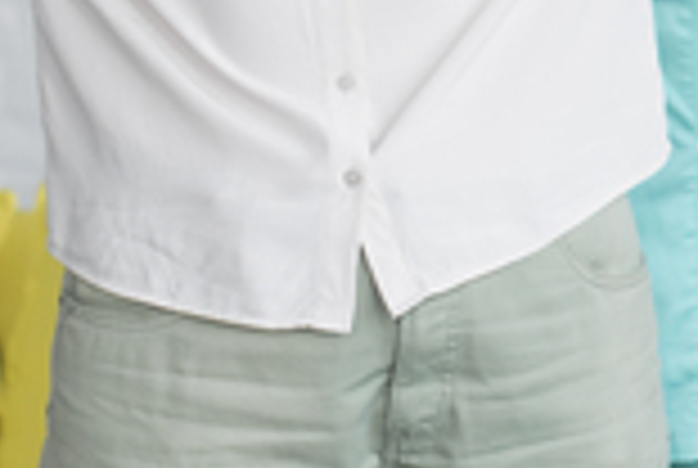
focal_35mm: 241
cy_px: -234
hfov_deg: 8.5
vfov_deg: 5.7
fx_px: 4682
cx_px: 561
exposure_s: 1/80
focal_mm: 50
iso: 400
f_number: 2.5
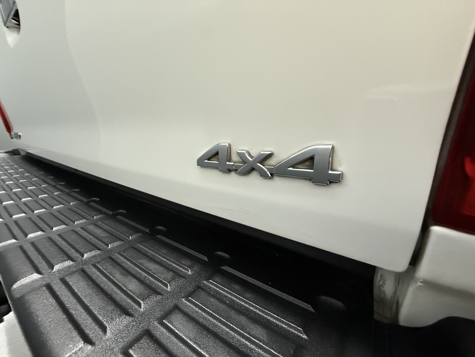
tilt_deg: -15.5
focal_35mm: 14
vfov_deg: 85.7
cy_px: 178
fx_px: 192
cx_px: 238
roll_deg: +0.0
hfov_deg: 102.1
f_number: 2.2
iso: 640
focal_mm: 2.22
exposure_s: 1/60
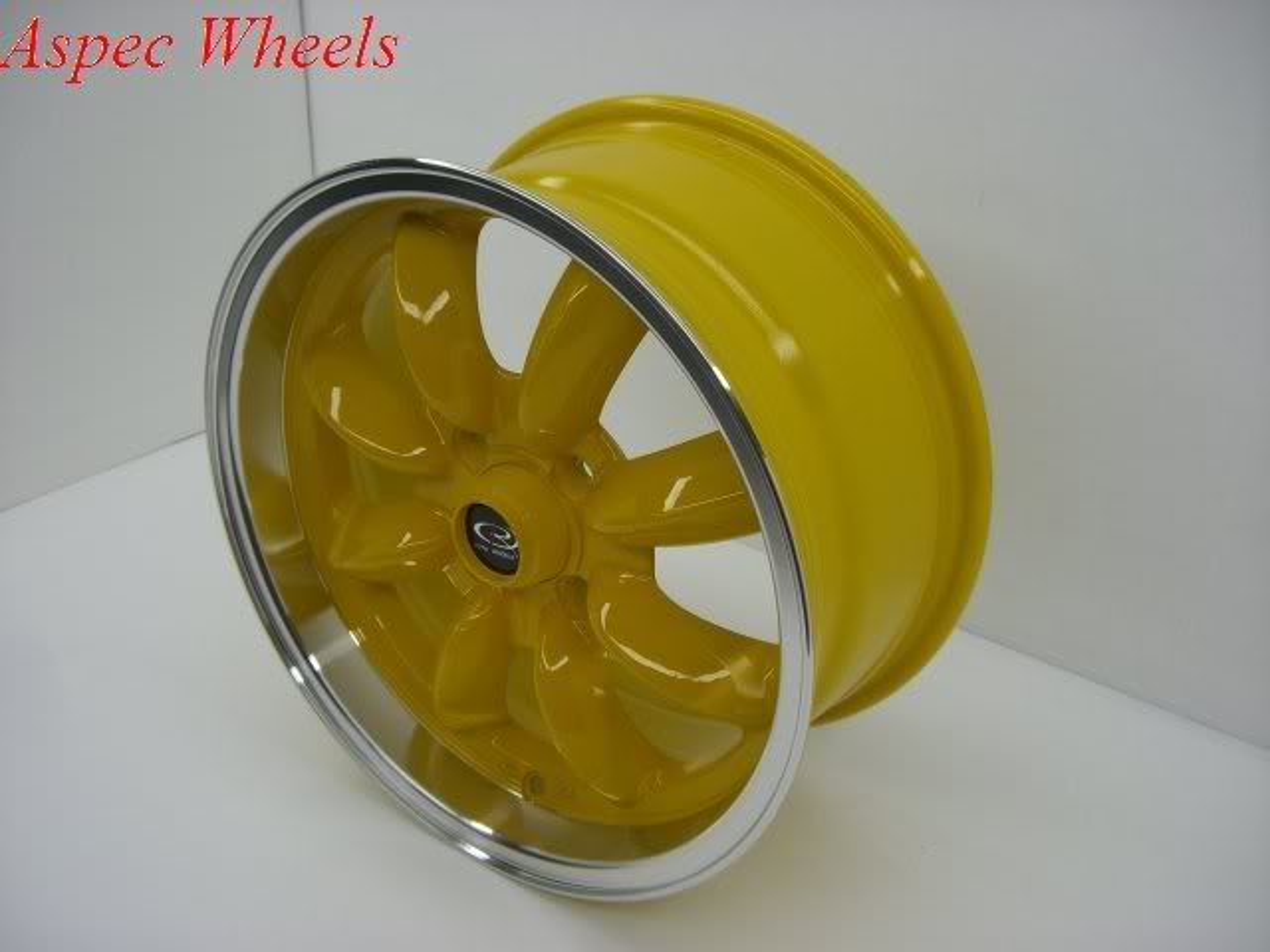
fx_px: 1394
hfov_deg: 49.0
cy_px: 476
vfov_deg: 37.7
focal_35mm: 38
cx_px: 635
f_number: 2.7
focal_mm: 6.2
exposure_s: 1/160
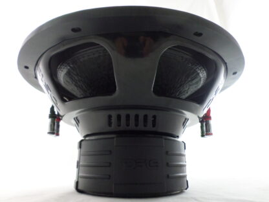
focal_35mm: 25
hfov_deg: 69.4
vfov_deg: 54.9
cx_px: 134
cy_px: 101
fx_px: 194
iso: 240
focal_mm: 4.5
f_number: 2.5
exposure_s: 1/30
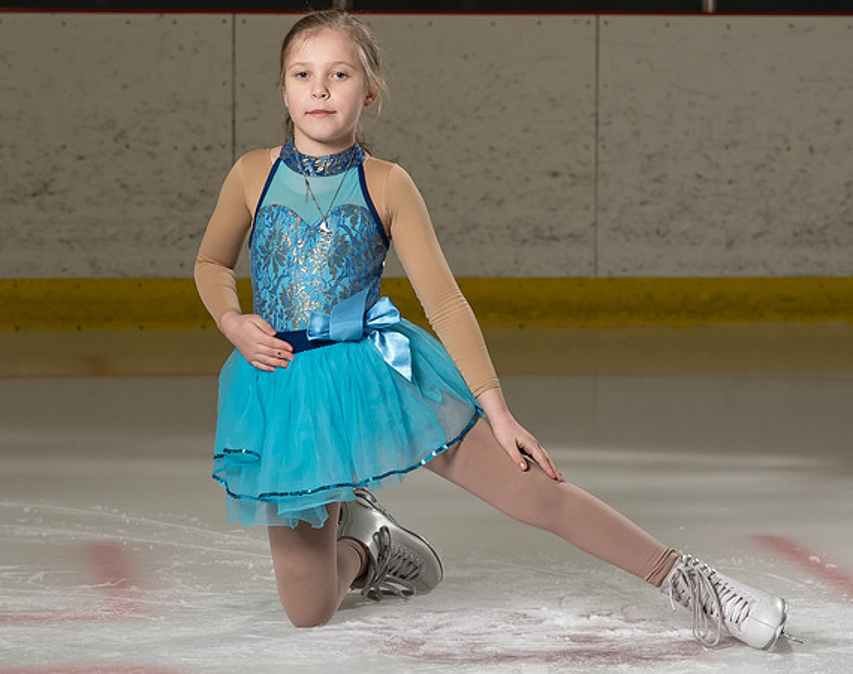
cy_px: 222
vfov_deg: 10.7
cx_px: 321
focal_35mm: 143
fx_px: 3599
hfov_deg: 13.5
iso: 800
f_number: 7.1
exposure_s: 1/200
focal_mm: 85
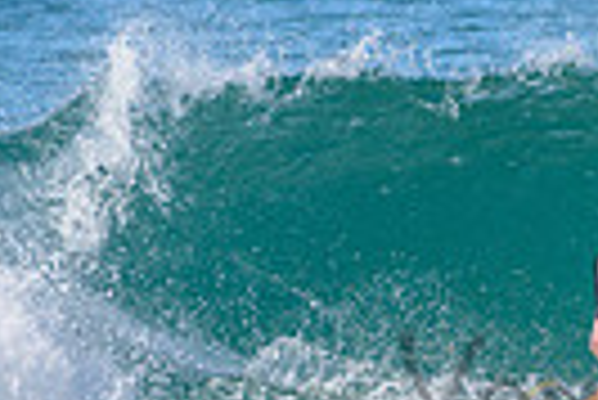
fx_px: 36201
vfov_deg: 0.6
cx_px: 863
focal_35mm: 2177
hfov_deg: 0.9
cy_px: 362
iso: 220
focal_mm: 500
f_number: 5.6
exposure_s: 1/2000
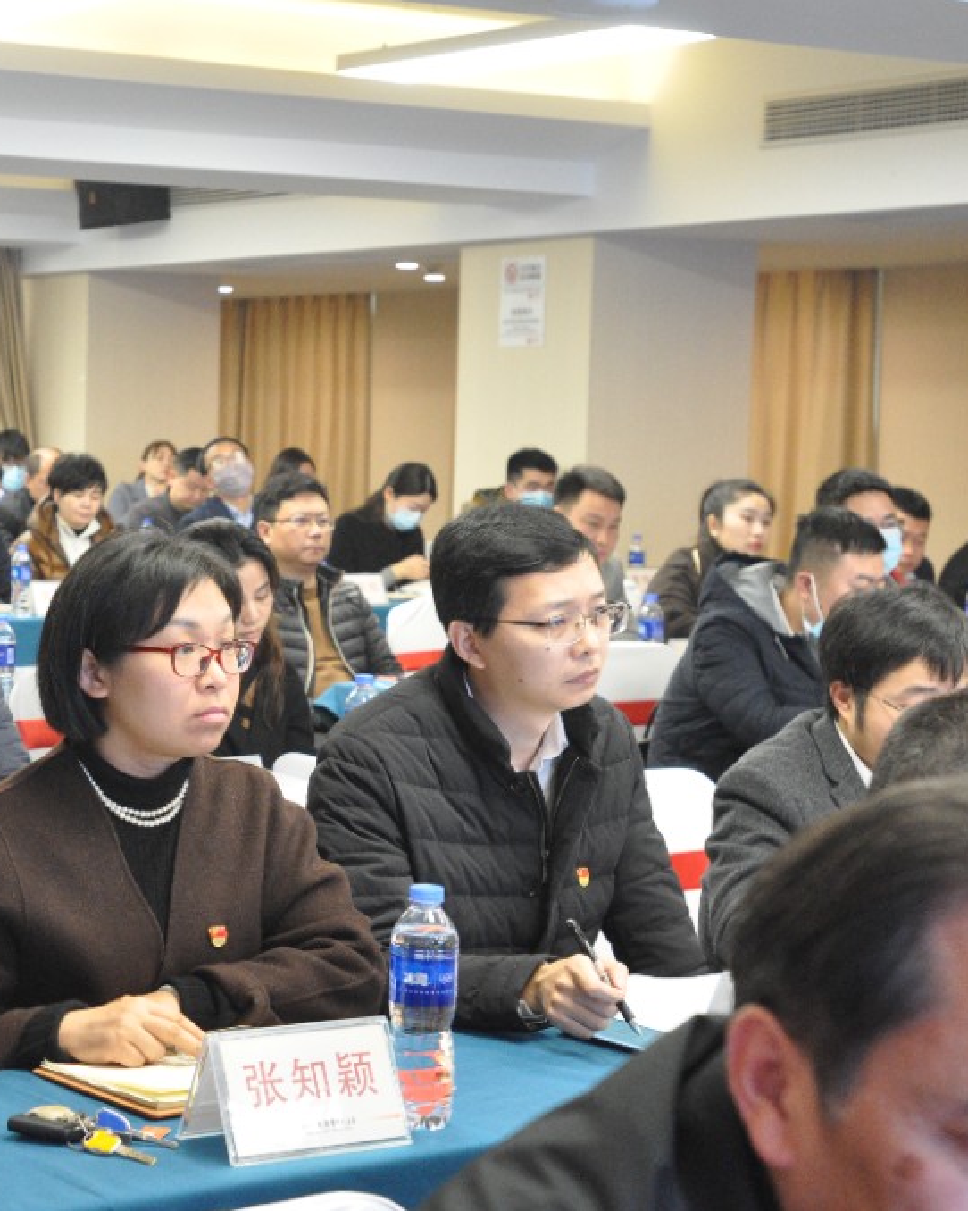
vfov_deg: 36.7
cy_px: 606
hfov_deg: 28.5
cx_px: 88
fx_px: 1827
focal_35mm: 51
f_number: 5
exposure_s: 1/100
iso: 2000
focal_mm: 24
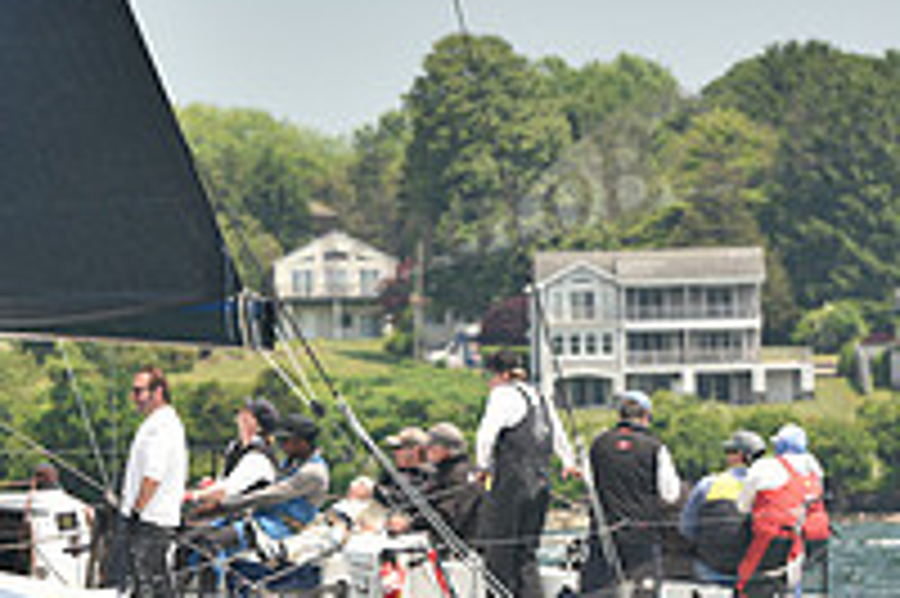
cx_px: 81
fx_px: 9792
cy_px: 479
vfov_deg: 3.5
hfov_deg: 5.3
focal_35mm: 392
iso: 250
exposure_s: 1/640
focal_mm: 135
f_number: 4.5
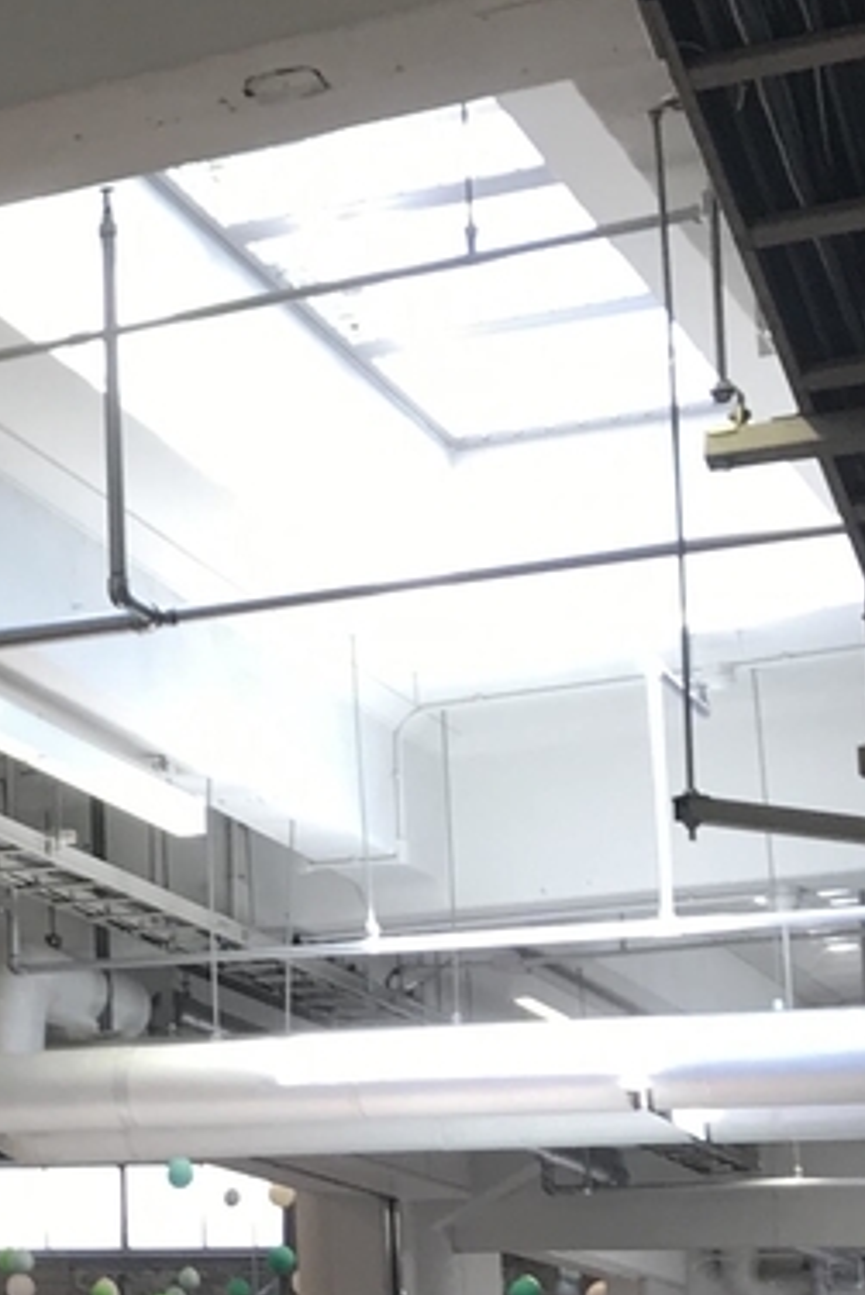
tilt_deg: +10.6
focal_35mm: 93
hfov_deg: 13.0
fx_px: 3349
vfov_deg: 21.8
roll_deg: -2.4
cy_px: 902
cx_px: -820
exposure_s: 1/60
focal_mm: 3.99
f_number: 1.8
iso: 25
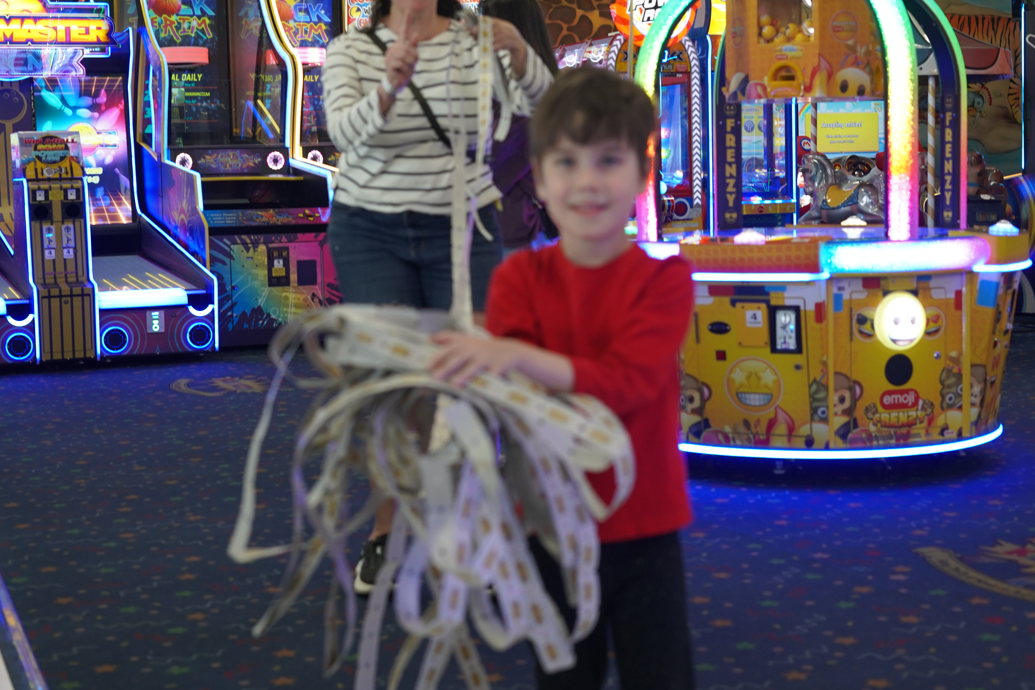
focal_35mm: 57
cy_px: 310
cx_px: 513
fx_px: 1639
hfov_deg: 35.1
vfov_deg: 23.8
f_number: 4
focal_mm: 50
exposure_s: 1/160
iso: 1250
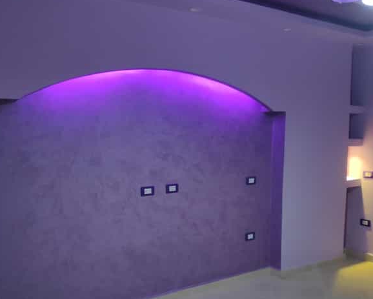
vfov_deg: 53.0
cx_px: 177
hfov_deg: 64.0
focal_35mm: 27
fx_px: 298
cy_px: 175
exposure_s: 1/50
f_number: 1.9
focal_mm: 3.94
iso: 474
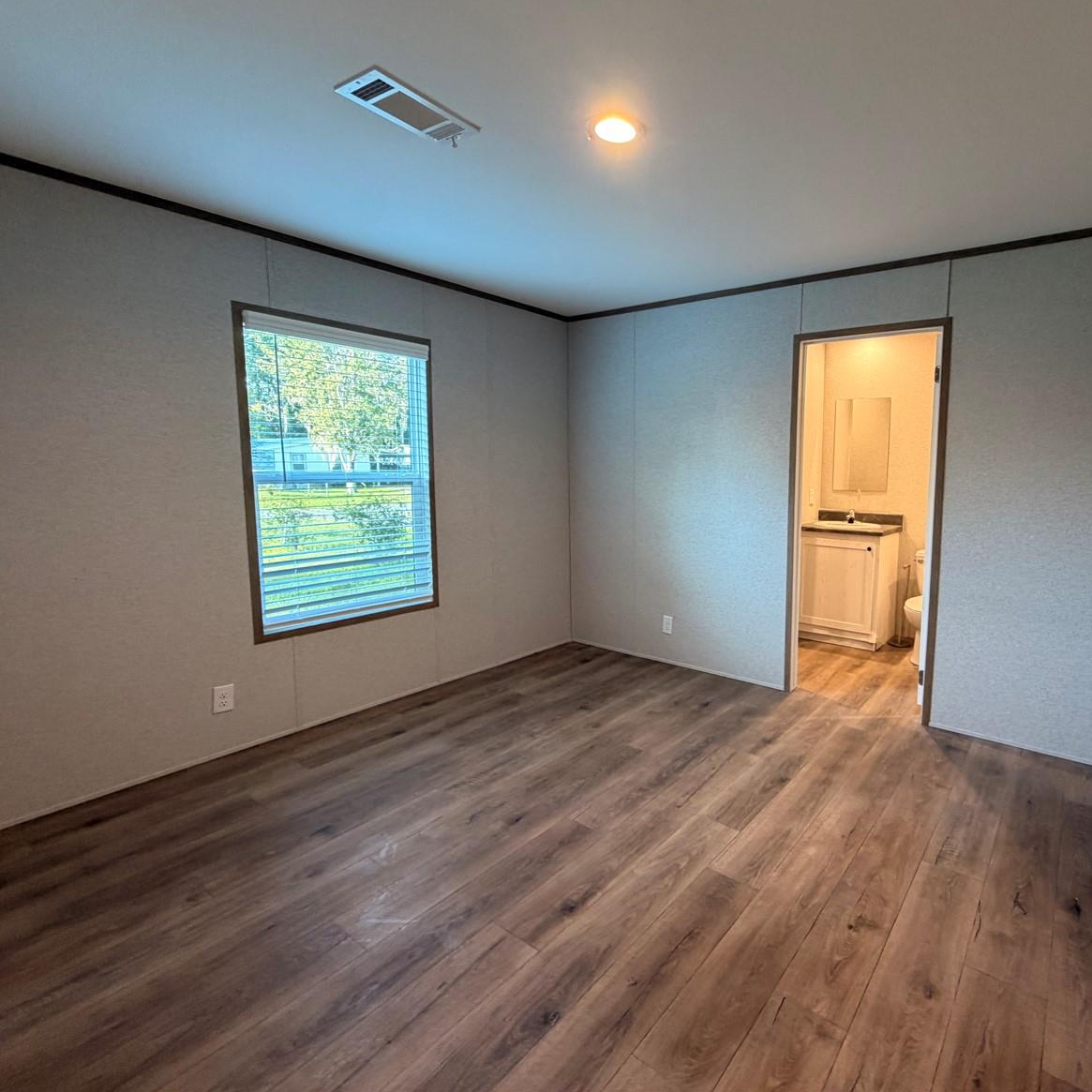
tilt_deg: -6.3
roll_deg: -1.2
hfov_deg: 81.8
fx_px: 607
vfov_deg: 83.9
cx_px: 705
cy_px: 531
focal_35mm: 17
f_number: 2.2
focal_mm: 2.22
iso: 200
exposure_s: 1/60
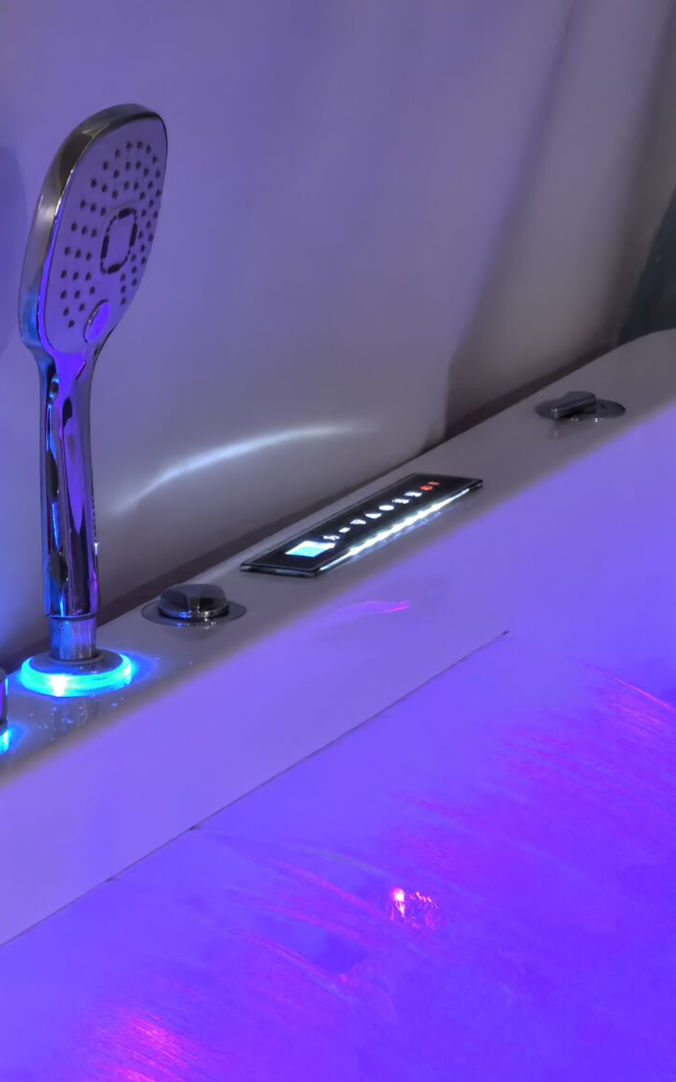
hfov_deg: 7.4
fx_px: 5187
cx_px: 148
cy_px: 541
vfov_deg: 11.9
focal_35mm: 176
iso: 1000
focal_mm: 14.6
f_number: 3
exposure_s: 1/25
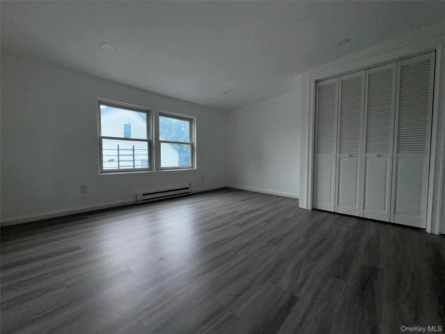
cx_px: 222
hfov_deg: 102.1
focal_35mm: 14
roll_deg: -0.1
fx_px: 180
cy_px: 167
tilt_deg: -3.6
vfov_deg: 85.7
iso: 32
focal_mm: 2.22
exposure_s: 1/123
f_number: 2.2
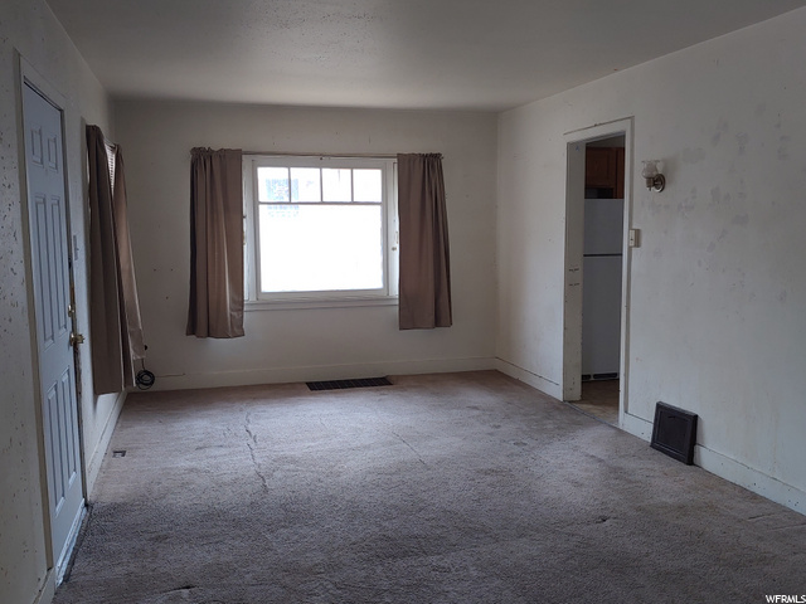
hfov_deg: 60.0
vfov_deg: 46.8
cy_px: 302
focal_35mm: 30
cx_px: 403
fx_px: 699
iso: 50
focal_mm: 4.23
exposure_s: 1/131
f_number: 1.5
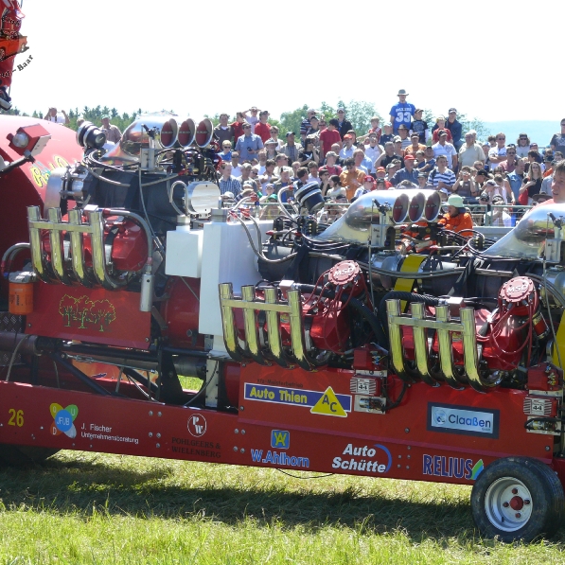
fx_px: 2955
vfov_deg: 10.9
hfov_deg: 10.9
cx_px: 316
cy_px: 283
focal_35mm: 160
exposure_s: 1/250
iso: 100
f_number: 5
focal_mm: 28.5
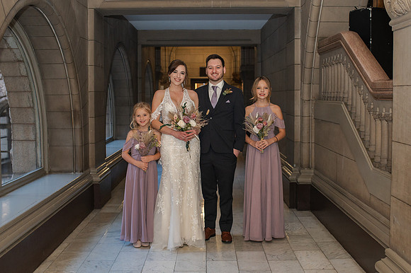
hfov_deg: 42.9
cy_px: 124
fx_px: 523
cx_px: 214
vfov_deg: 29.3
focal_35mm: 46
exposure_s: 1/200
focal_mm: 35
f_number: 3.5
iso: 1000
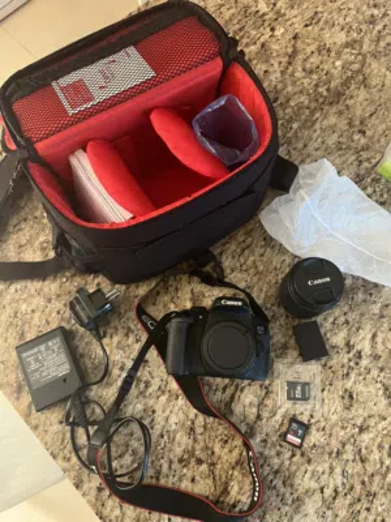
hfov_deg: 53.1
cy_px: 261
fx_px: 392
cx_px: 196
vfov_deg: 67.3
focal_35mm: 26
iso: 250
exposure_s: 1/60
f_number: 1.5
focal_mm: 5.7
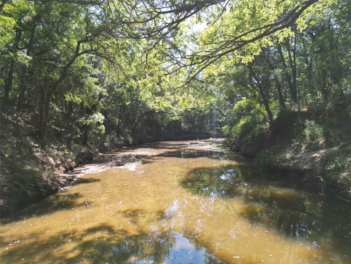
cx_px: 176
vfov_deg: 56.8
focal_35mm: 24
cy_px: 132
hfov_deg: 71.6
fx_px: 243
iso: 150
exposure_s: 1/800
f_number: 1.7
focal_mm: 6.72
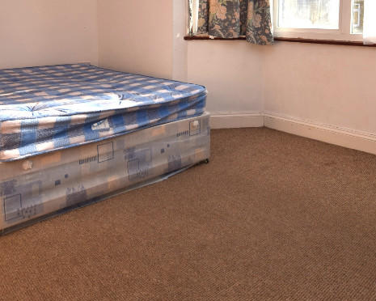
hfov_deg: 57.2
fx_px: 345
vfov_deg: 43.9
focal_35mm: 31
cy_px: 43
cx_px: 194
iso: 100
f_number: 6.3
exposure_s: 1/160
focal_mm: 10
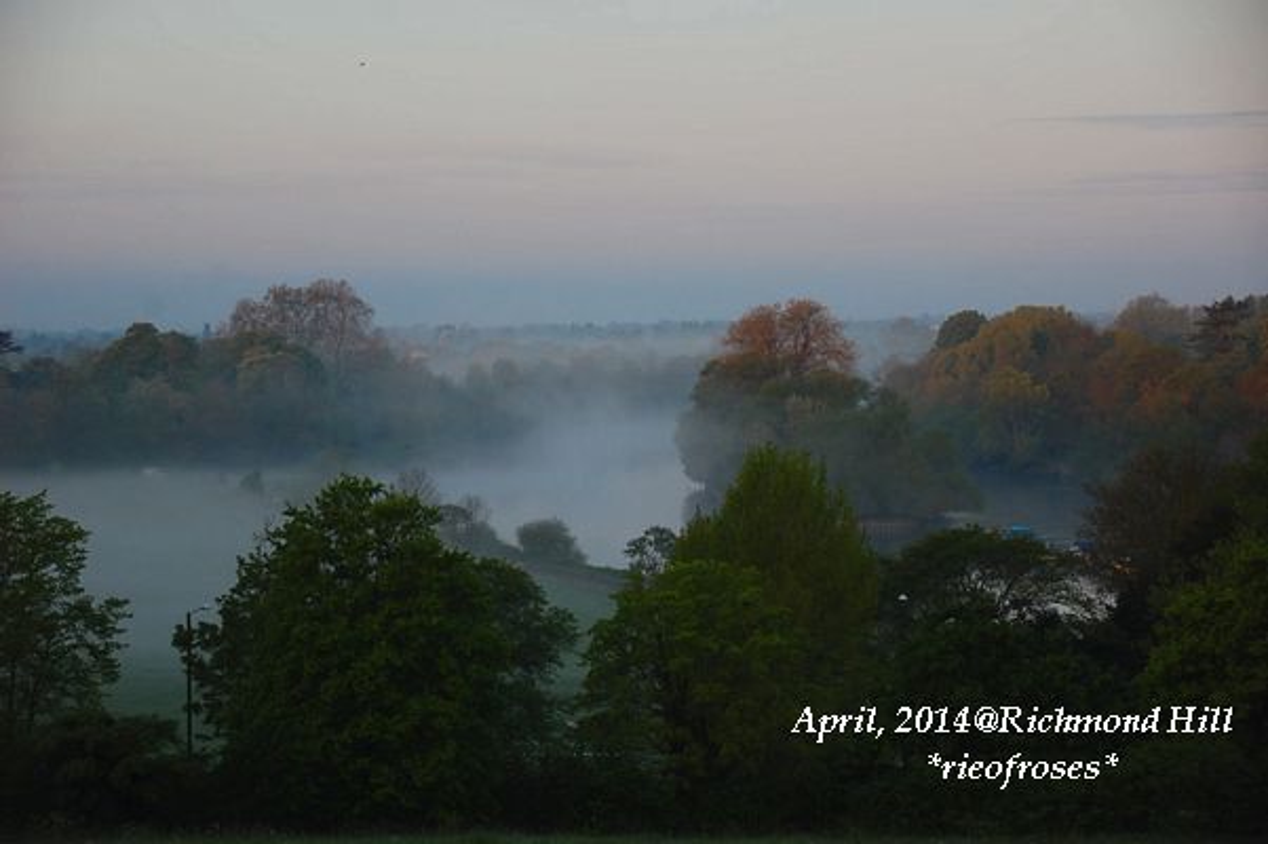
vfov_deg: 14.7
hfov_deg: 21.9
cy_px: 422
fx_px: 3274
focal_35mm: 93
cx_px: 634
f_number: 5
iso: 200
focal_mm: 62
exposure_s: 1/160
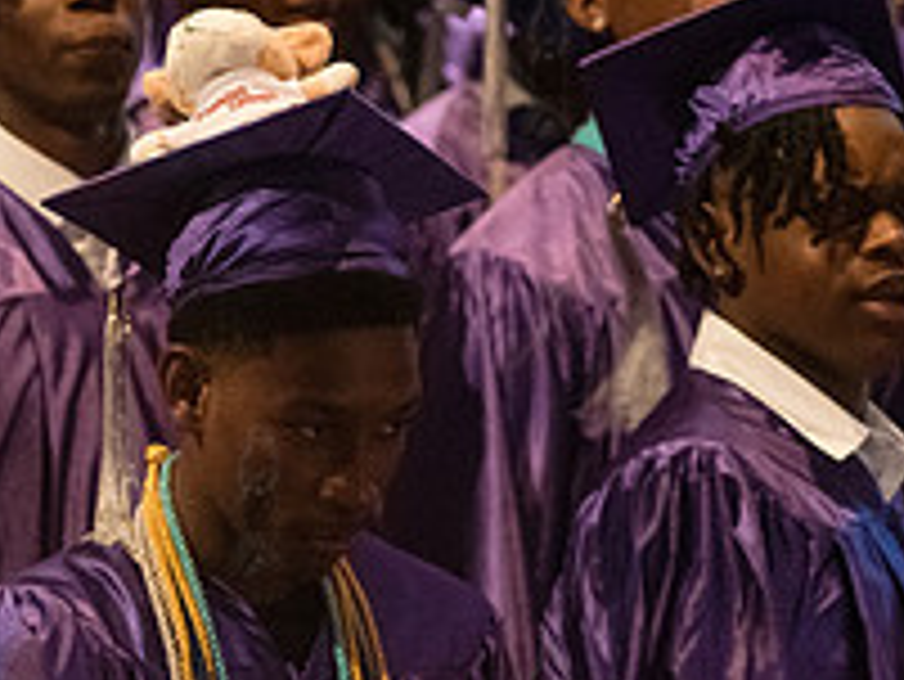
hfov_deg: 6.3
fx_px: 8127
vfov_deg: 4.8
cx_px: -324
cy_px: 714
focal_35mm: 311
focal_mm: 112
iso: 4000
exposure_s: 1/160
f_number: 4
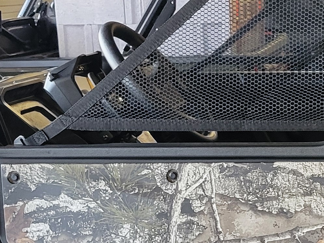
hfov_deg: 18.1
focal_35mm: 105
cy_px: 202
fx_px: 983
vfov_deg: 14.0
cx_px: 343
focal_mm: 5.4
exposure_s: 1/40
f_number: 1.8
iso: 400
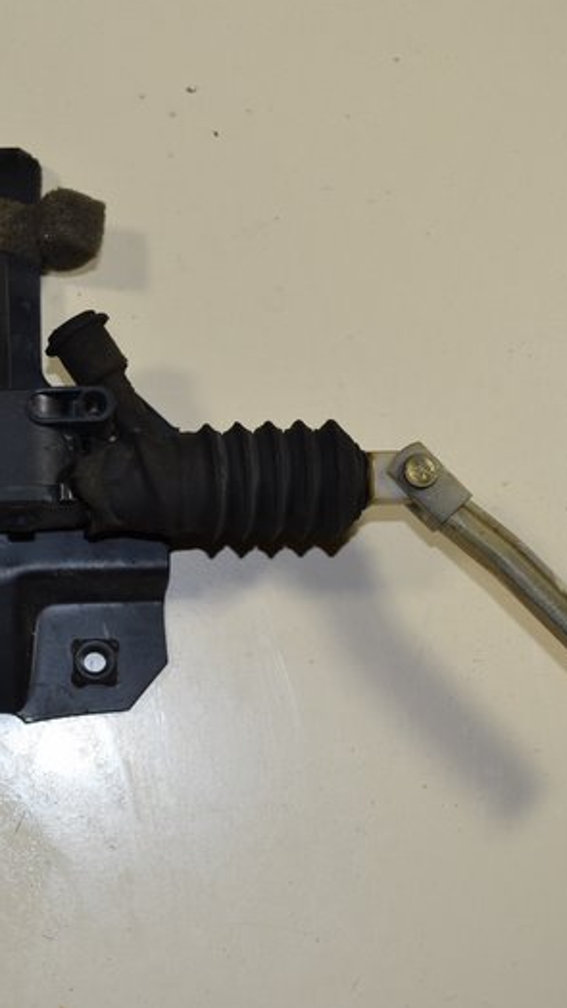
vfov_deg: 29.3
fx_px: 1923
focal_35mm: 72
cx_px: 58
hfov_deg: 16.6
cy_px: 501
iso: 220
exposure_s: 1/80
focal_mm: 30
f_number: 4.5
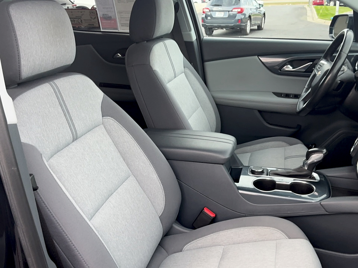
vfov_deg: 46.8
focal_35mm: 30
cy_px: 134
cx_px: 179
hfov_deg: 60.0
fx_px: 310
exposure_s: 1/120
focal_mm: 3
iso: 20
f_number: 1.8
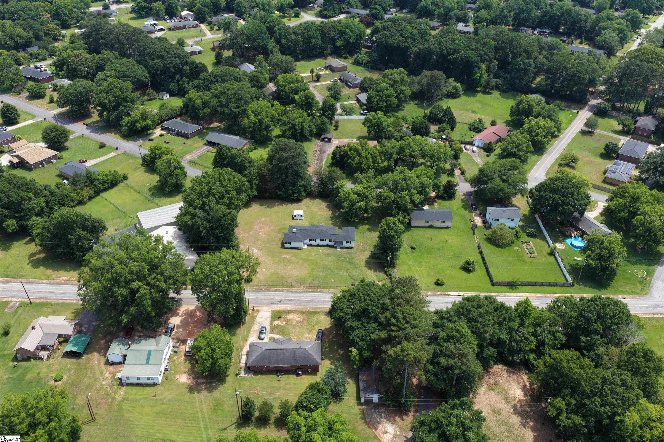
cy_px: 221
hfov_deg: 65.5
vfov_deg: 46.4
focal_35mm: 28
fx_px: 516
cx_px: 332
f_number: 2.8
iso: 100
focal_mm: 14.45
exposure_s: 1/640
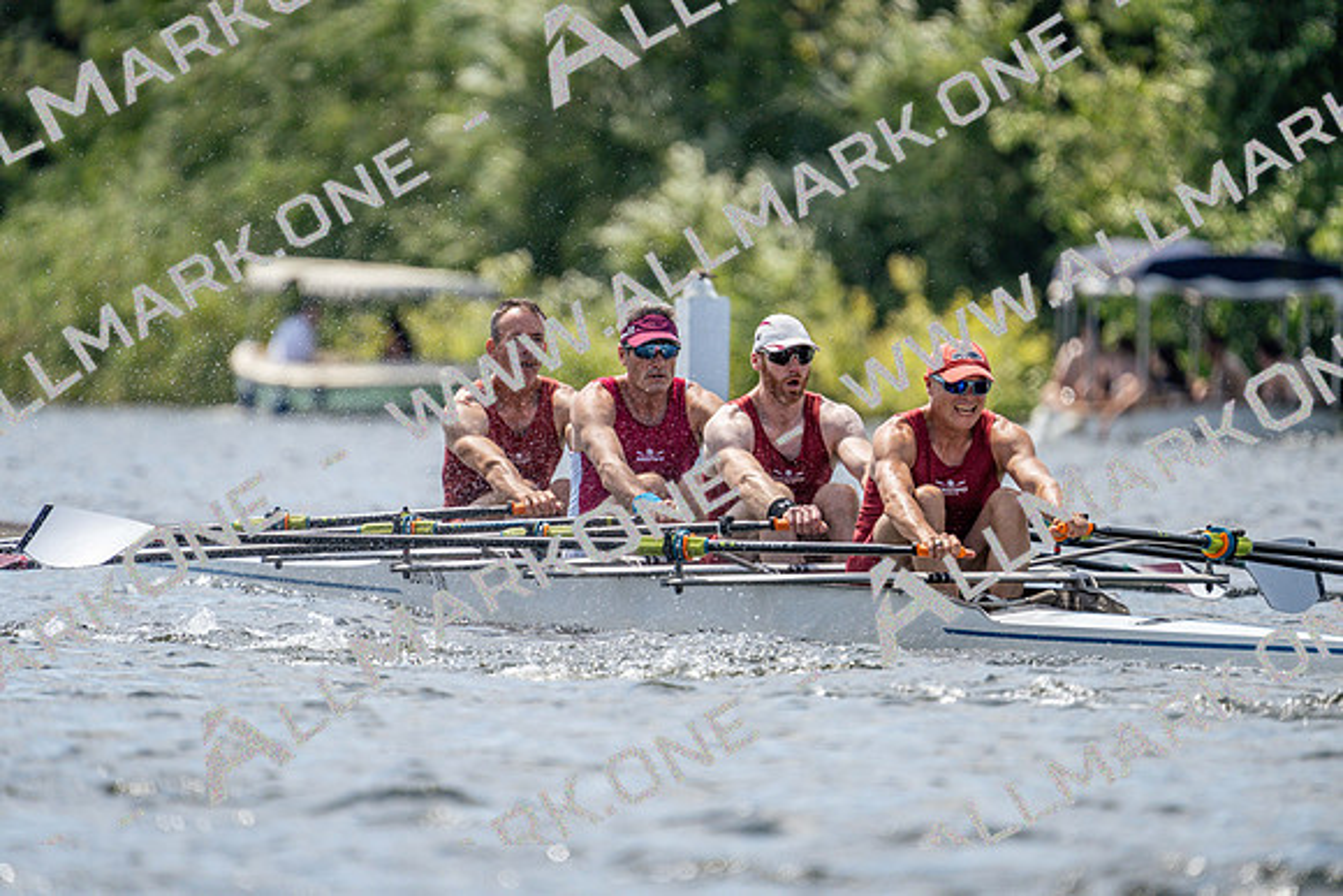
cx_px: 672
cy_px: 448
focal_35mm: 600
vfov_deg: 2.3
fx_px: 22388
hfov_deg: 3.4
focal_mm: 600
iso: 400
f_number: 6.3
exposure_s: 1/2000
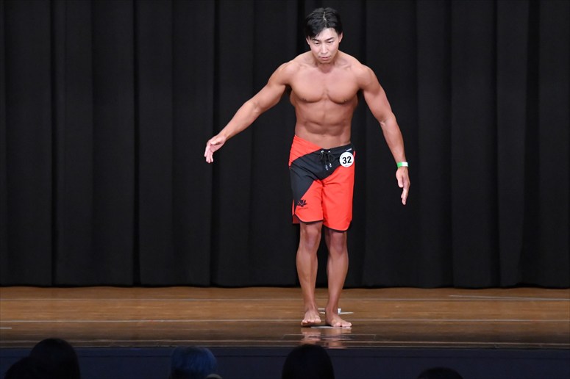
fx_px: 3561
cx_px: 285
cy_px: 190
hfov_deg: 9.2
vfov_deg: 6.1
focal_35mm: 225
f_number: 5.6
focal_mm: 150
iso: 8000
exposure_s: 1/400
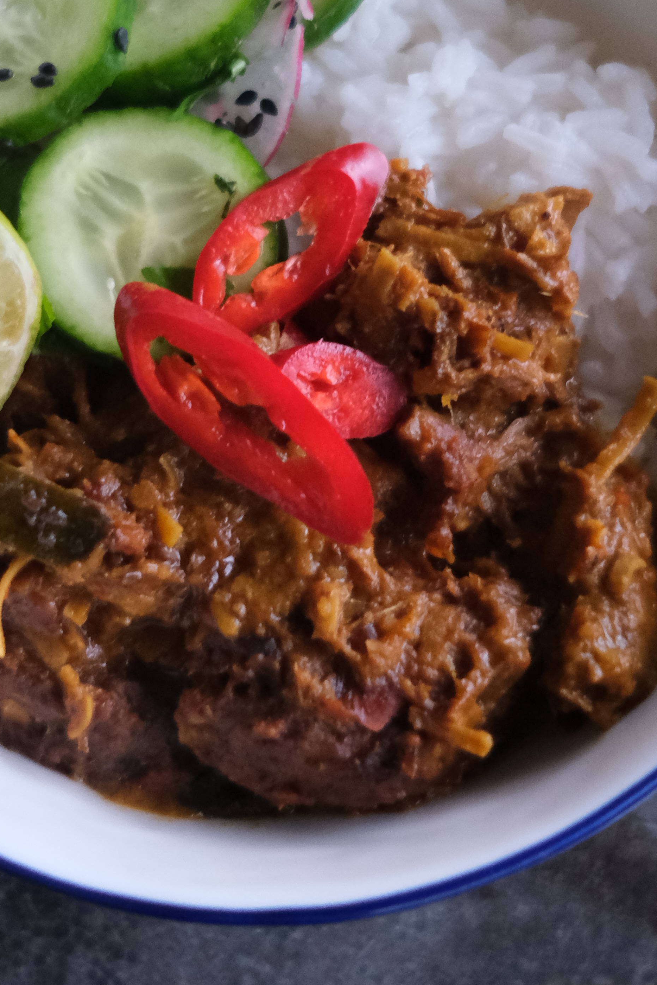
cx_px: 226
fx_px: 2135
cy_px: 381
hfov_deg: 17.5
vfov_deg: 25.9
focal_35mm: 78
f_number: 2
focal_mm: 23
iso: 2500
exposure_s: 1/100
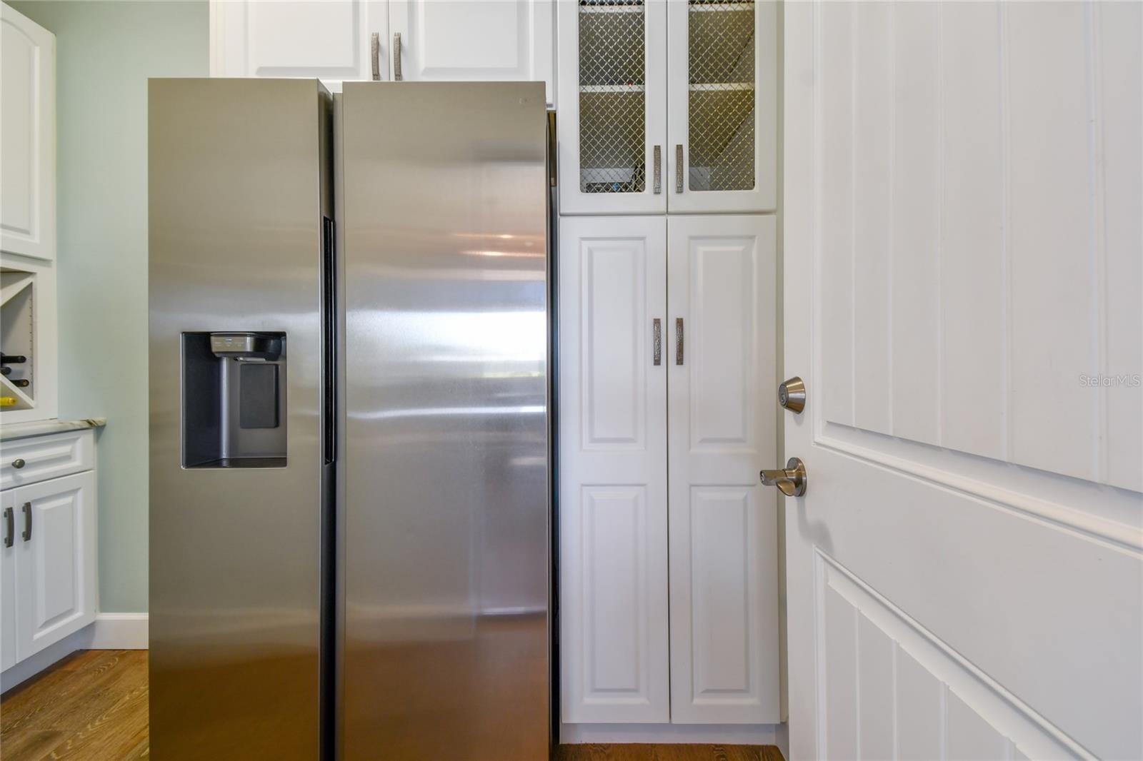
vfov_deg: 77.3
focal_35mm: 15
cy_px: 380
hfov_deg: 100.4
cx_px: 572
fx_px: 476
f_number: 7.1
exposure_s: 1/30
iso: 100
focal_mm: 10
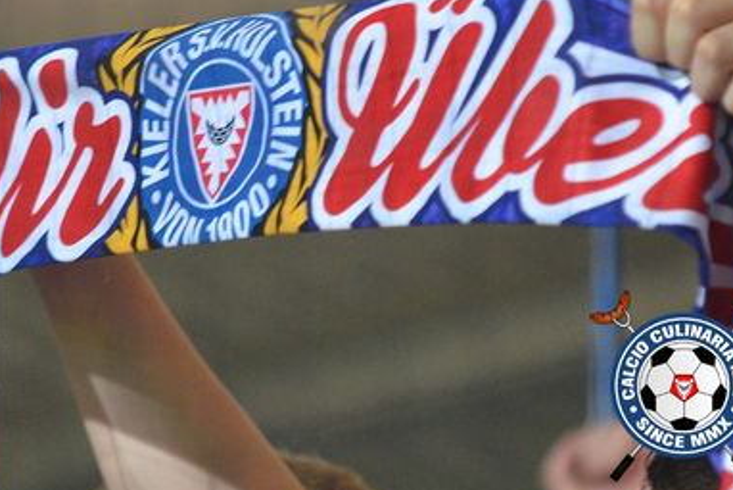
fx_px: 5927
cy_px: 132
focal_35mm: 291
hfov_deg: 7.1
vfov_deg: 4.7
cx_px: 265
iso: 1600
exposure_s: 1/200
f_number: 2.8
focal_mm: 130
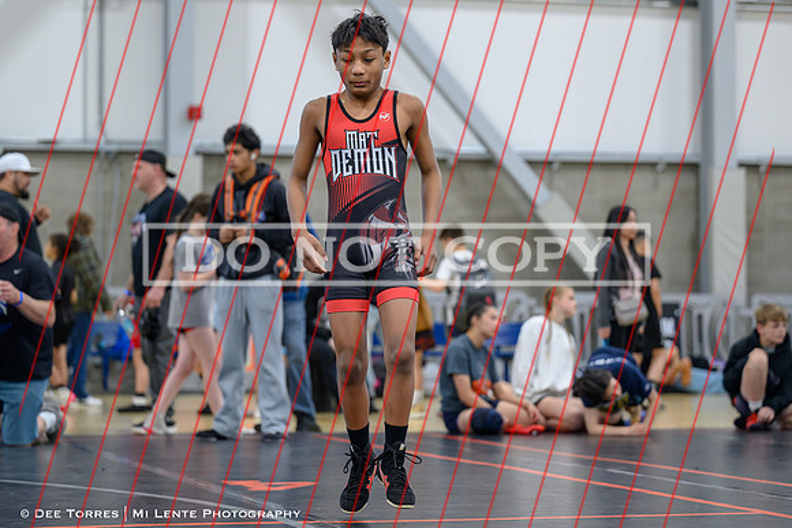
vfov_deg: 13.0
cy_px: 238
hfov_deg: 19.4
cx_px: 369
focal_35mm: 105
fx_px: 2320
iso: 2000
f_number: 2.8
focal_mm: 94
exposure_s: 1/640
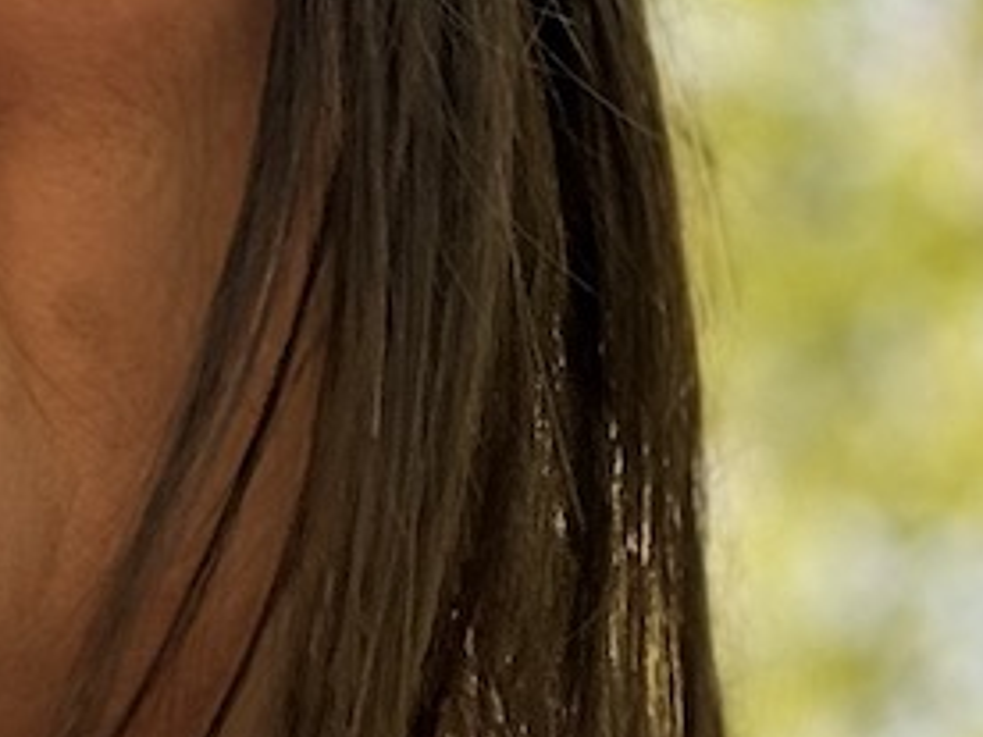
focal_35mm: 145
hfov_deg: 12.6
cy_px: -705
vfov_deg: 9.6
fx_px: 4118
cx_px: -661
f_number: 1.9
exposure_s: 1/243
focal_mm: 2.69
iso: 50
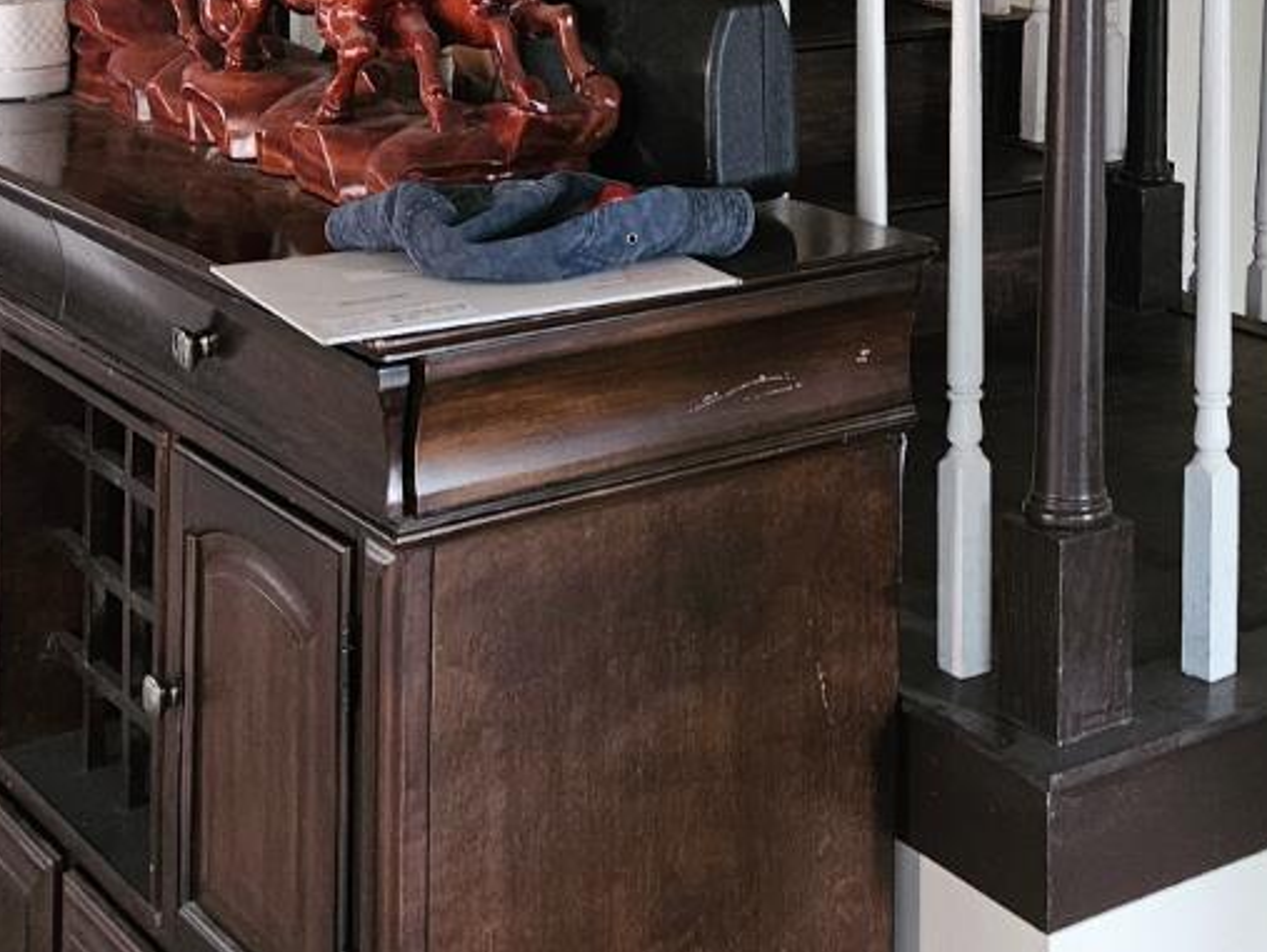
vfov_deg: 20.2
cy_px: -201
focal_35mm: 68
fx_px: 2491
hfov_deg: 27.9
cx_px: 1017
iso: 640
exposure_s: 1/30
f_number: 1.8
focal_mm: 5.4
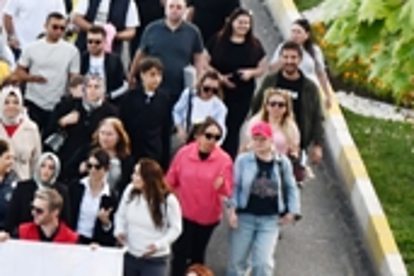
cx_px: -349
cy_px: 23
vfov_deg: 3.9
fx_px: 4013
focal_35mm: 349
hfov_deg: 5.8
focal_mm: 62
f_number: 5
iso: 800
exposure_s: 1/200
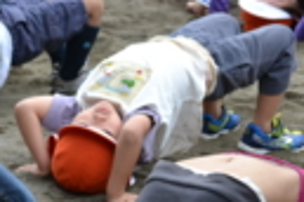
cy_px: 76
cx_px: -113
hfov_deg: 7.9
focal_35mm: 257
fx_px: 2166
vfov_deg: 5.4
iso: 360
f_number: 5.6
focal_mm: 55
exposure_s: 1/125
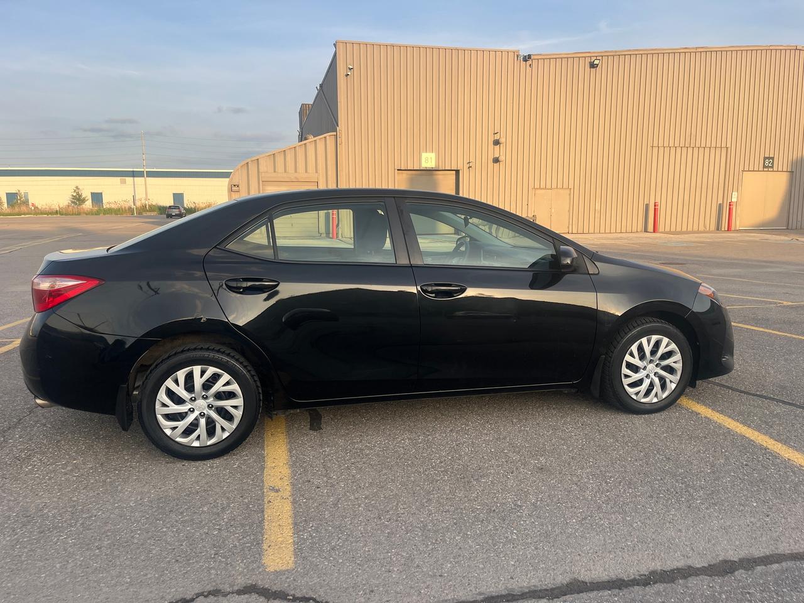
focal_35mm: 26
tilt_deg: -9.5
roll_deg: +0.6
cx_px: 402
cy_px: 302
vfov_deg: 53.1
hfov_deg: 67.3
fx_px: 604
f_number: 1.6
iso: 50
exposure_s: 1/742
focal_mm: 5.1
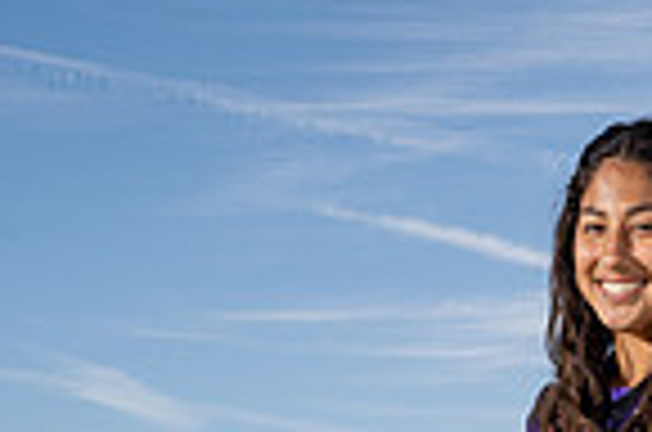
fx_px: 2476
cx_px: 540
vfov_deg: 9.2
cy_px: 940
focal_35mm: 137
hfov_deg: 14.9
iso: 100
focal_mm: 44
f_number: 8
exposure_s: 1/250
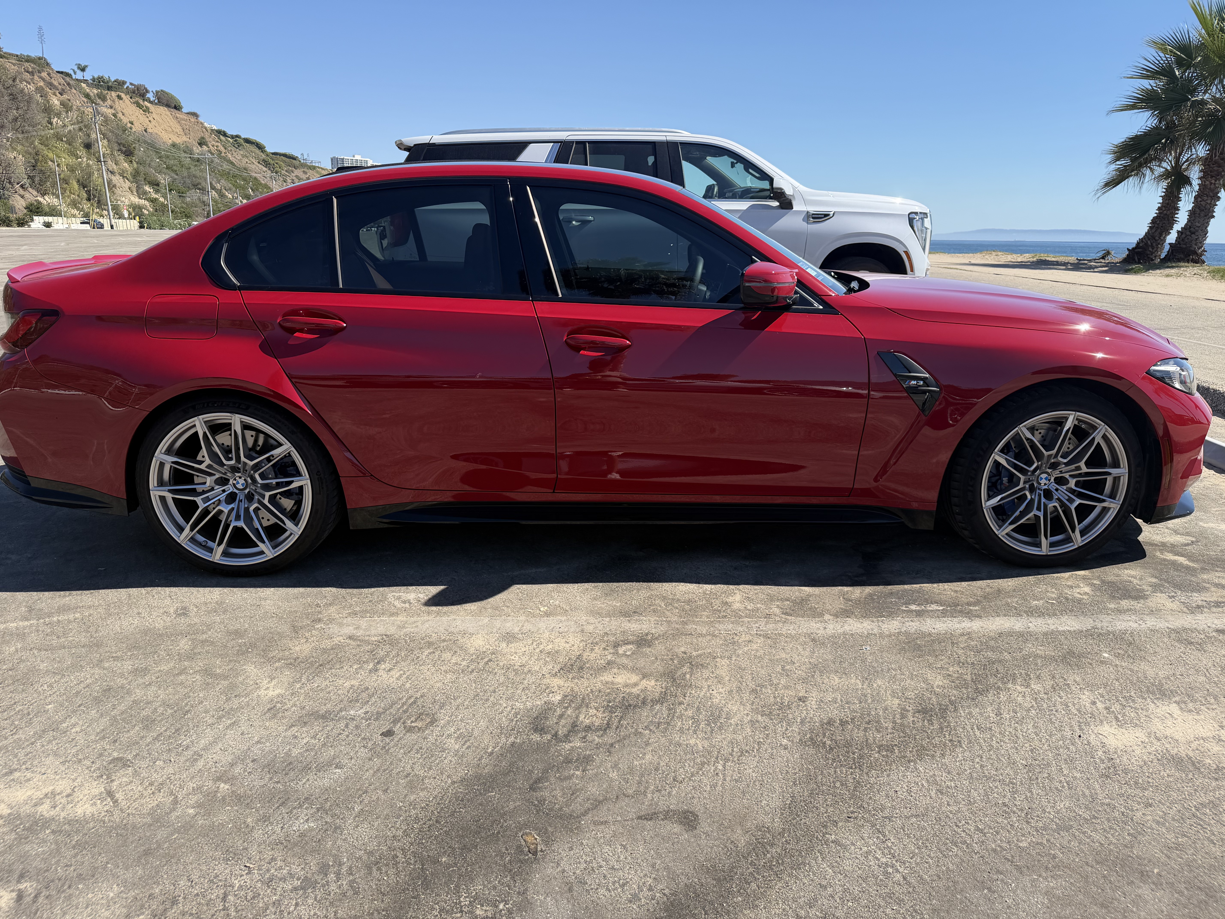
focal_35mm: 24
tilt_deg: -14.1
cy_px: 460
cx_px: 612
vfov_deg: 56.8
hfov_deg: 71.6
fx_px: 849
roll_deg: -0.3
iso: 80
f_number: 1.78
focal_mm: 6.76
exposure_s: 1/3279
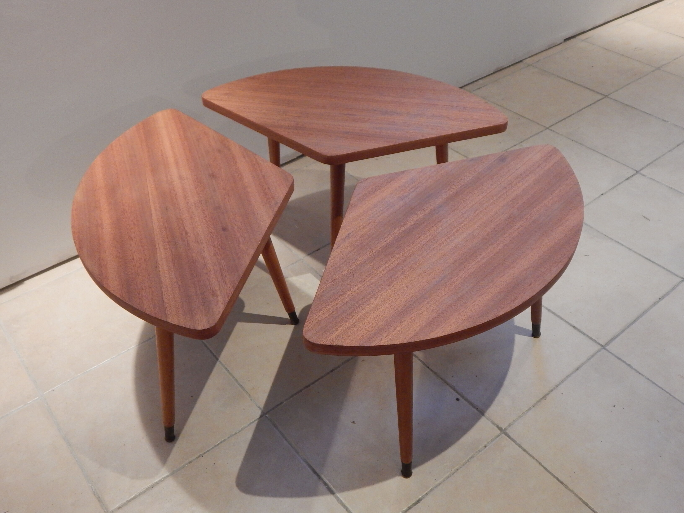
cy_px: 256
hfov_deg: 54.0
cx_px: 342
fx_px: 672
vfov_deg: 41.8
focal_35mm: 34
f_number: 3.3
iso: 400
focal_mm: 6.1
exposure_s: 1/25
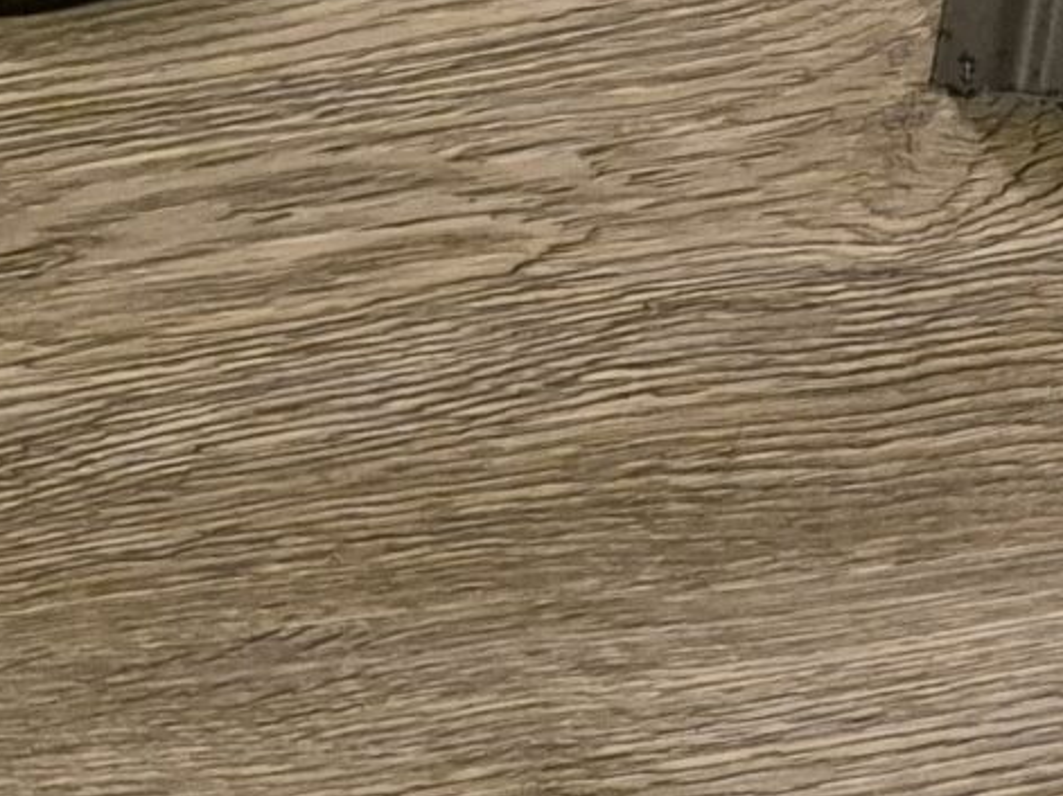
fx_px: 3838
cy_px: -1094
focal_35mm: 125
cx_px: 1878
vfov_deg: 10.3
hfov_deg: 14.1
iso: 2500
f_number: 1.8
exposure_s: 1/100
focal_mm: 5.4
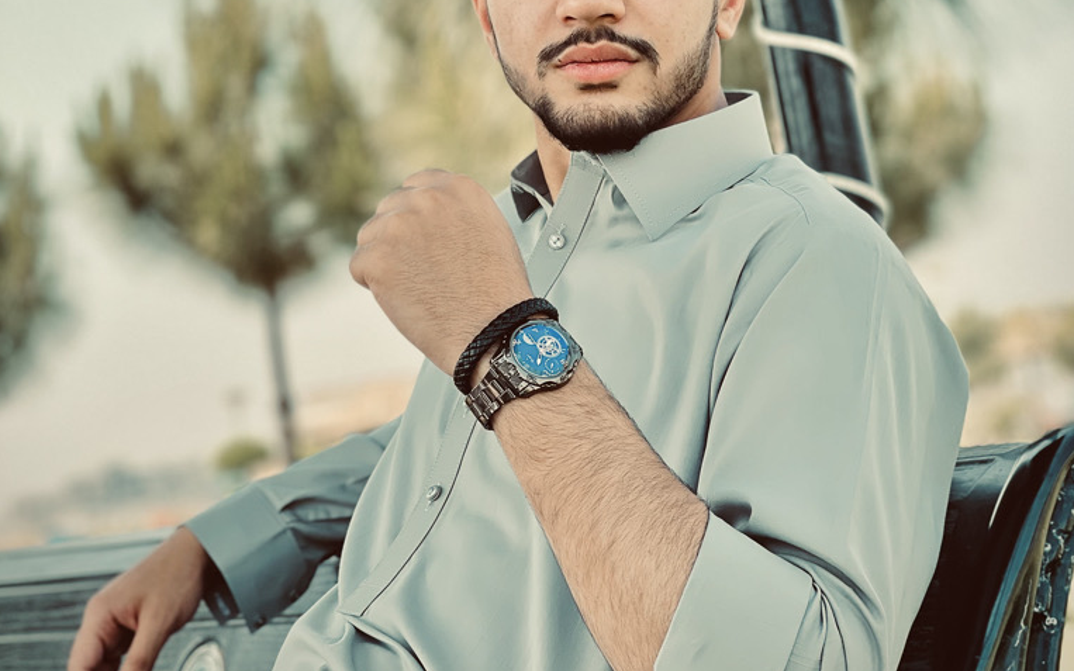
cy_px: 127
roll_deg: +7.9
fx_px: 2664
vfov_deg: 14.3
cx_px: 535
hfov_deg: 22.8
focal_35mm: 91
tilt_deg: +7.7
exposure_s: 1/239
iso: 25
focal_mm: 7.5
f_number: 2.2
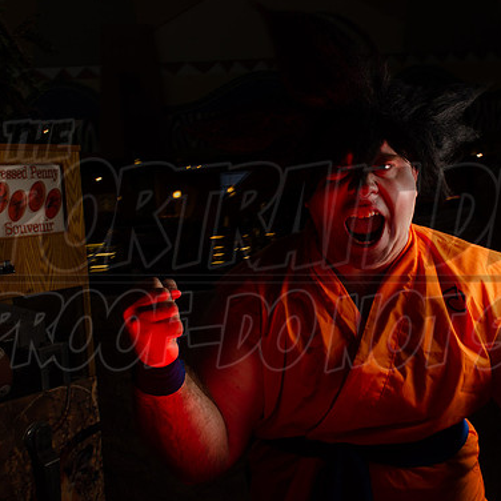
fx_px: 835
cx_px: 318
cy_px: 248
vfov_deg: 33.4
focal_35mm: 51
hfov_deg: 33.2
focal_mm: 26
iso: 200
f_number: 22
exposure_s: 1/15
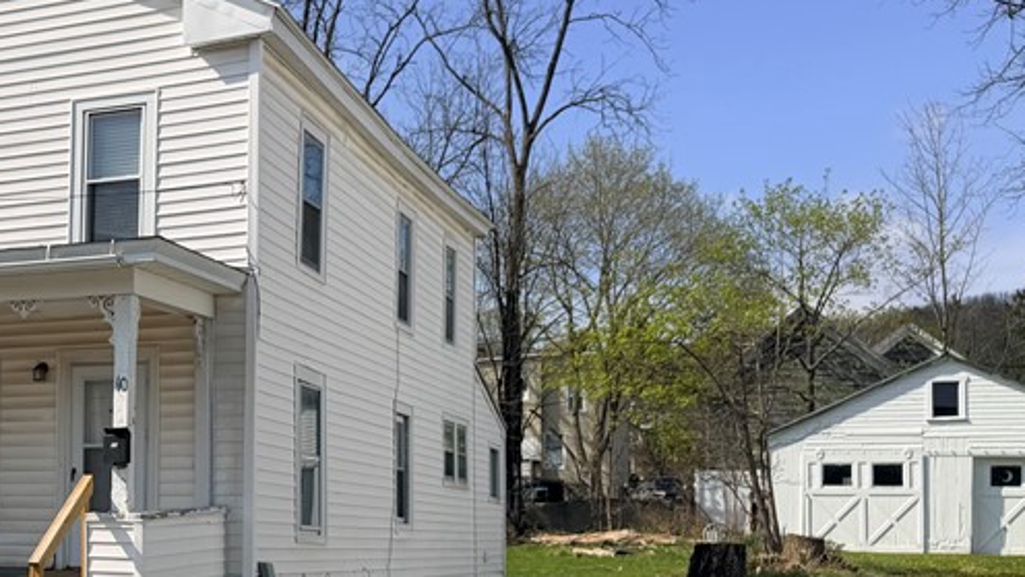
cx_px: 43
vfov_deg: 22.0
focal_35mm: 54
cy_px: 457
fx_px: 1468
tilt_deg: +2.8
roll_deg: +0.0
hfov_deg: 35.5
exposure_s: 1/6711
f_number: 1.78
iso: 80
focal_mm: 6.76
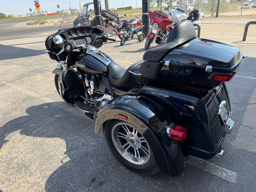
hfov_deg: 71.6
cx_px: 128
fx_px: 177
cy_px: 96
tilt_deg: -22.6
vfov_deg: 56.8
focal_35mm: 24
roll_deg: +3.6
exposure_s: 1/1385
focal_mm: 6.76
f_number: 1.78
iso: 80
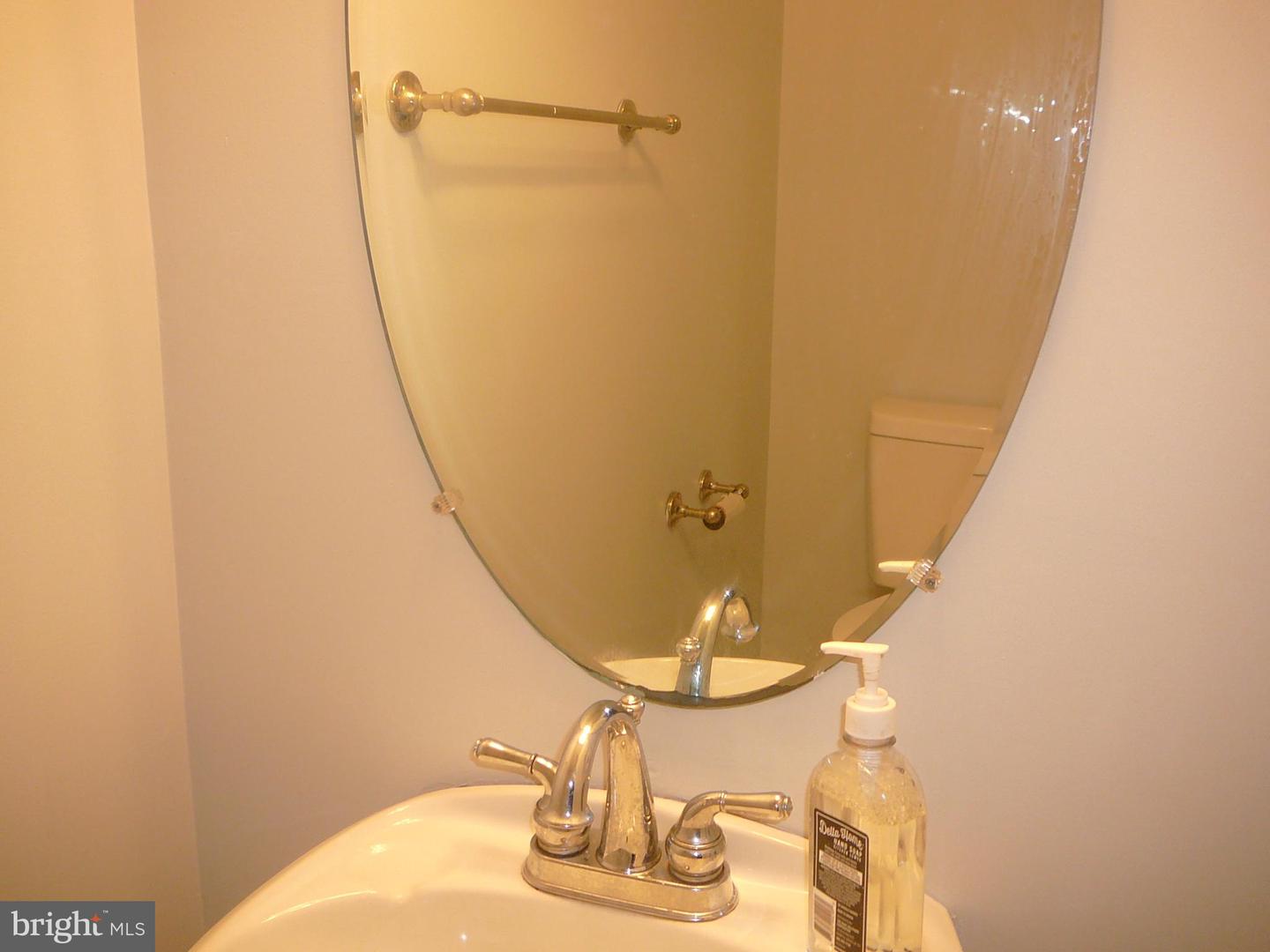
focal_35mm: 35
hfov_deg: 52.6
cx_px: 635
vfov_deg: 40.7
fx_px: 1284
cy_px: 476
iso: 100
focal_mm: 5.2
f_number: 2.8
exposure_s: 1/15
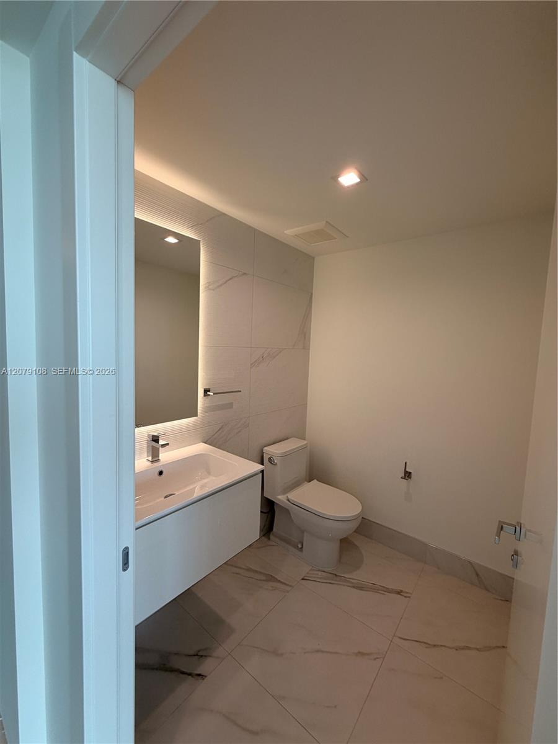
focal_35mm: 14
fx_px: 301
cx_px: 279
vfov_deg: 102.1
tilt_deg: -4.4
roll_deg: -2.8
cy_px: 372
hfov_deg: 85.7
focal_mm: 2.22
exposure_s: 1/121
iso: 64
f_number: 2.2
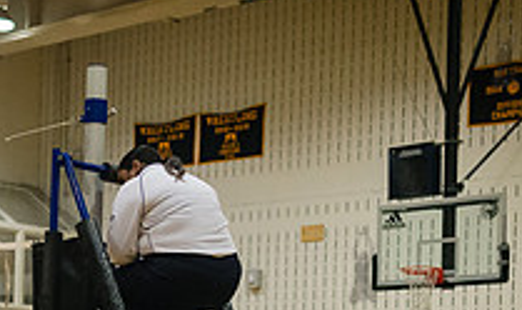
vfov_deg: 11.9
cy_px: 433
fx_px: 1431
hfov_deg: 20.4
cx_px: 89
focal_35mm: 102
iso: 4000
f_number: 2.8
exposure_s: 1/320
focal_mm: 35
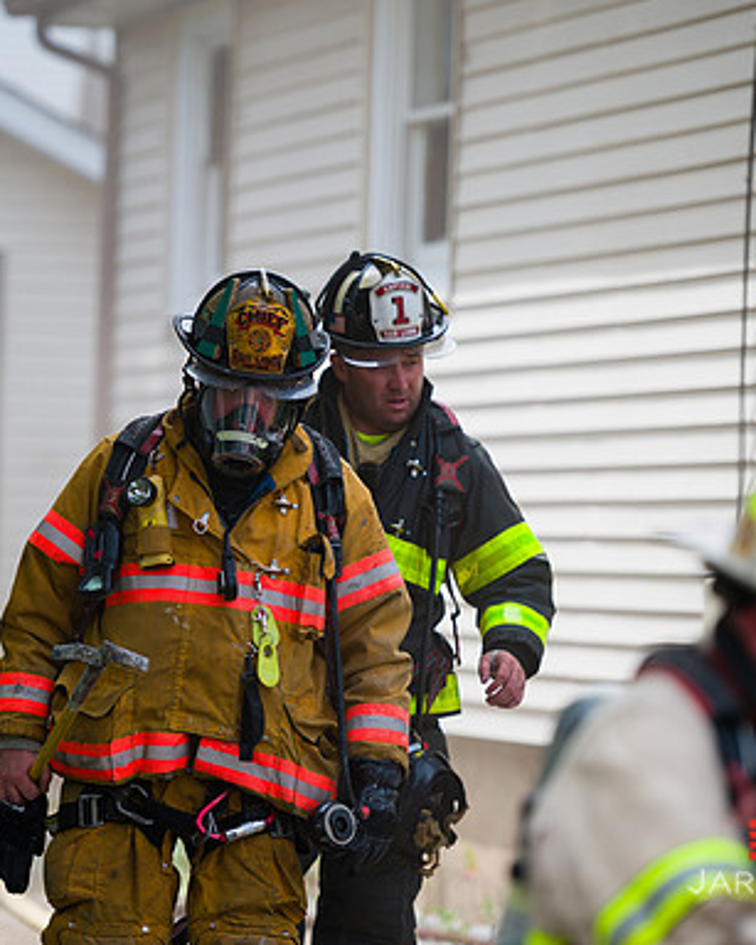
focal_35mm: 248
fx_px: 6939
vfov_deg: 7.8
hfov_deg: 6.2
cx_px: 209
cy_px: 472
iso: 200
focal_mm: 175
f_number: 3.2
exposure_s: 1/1600
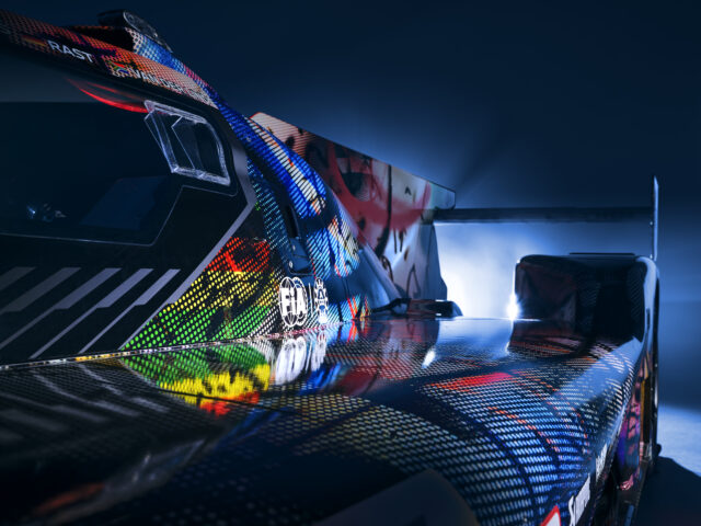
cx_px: 350
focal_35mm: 35
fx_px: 709
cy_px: 263
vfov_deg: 40.7
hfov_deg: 52.6
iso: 400
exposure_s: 1/2.5
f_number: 11
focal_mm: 44
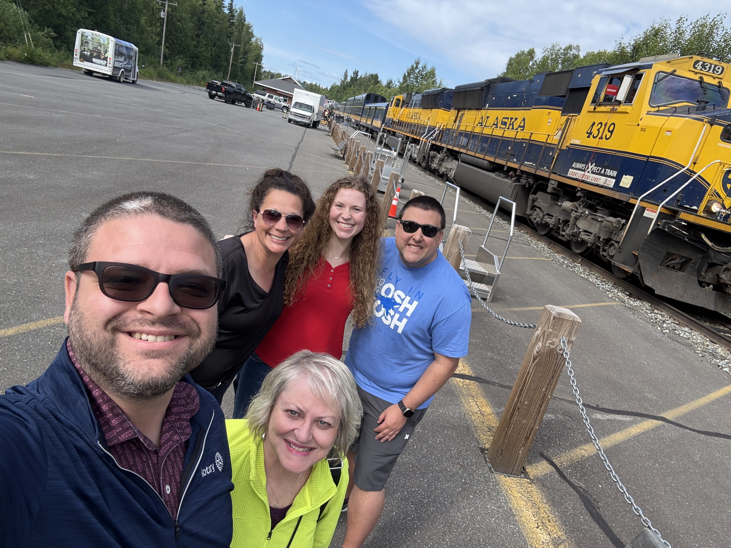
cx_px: 380
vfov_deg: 56.8
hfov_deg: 71.6
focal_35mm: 24
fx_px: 507
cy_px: 286
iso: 25
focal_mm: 2.69
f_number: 1.9
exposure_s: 1/636
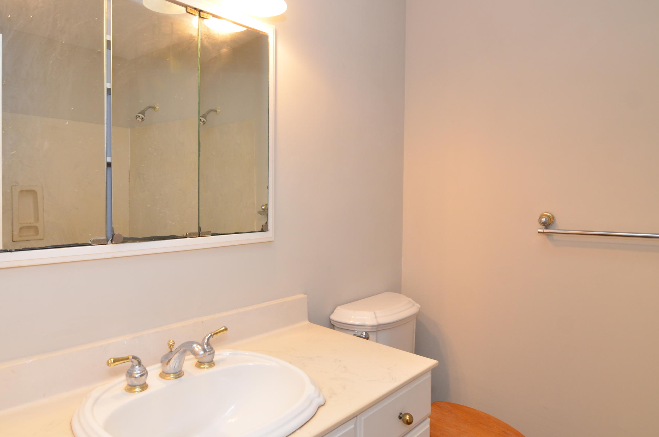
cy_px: 201
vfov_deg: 55.5
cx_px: 281
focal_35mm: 23
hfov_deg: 76.5
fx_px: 414
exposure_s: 1/30
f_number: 5
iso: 400
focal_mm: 11
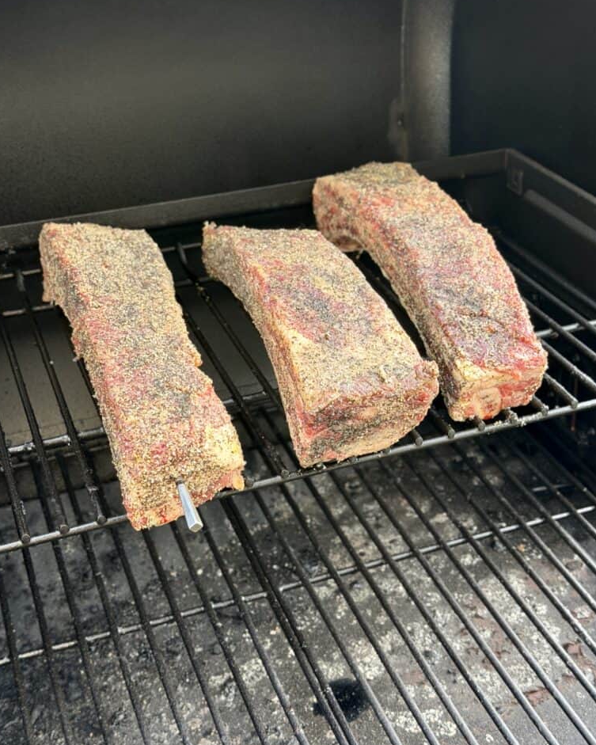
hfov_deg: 29.7
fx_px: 1124
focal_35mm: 51
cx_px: 296
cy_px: 344
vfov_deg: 36.6
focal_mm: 6.76
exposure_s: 1/119
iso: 100
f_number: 1.78
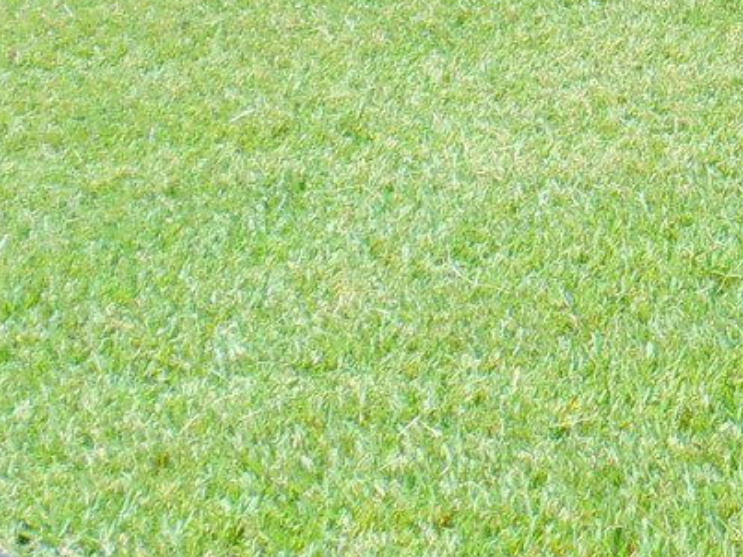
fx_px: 2725
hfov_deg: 14.9
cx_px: 938
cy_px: -262
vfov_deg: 11.2
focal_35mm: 127
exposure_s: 1/640
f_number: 3
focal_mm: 4.5
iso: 80
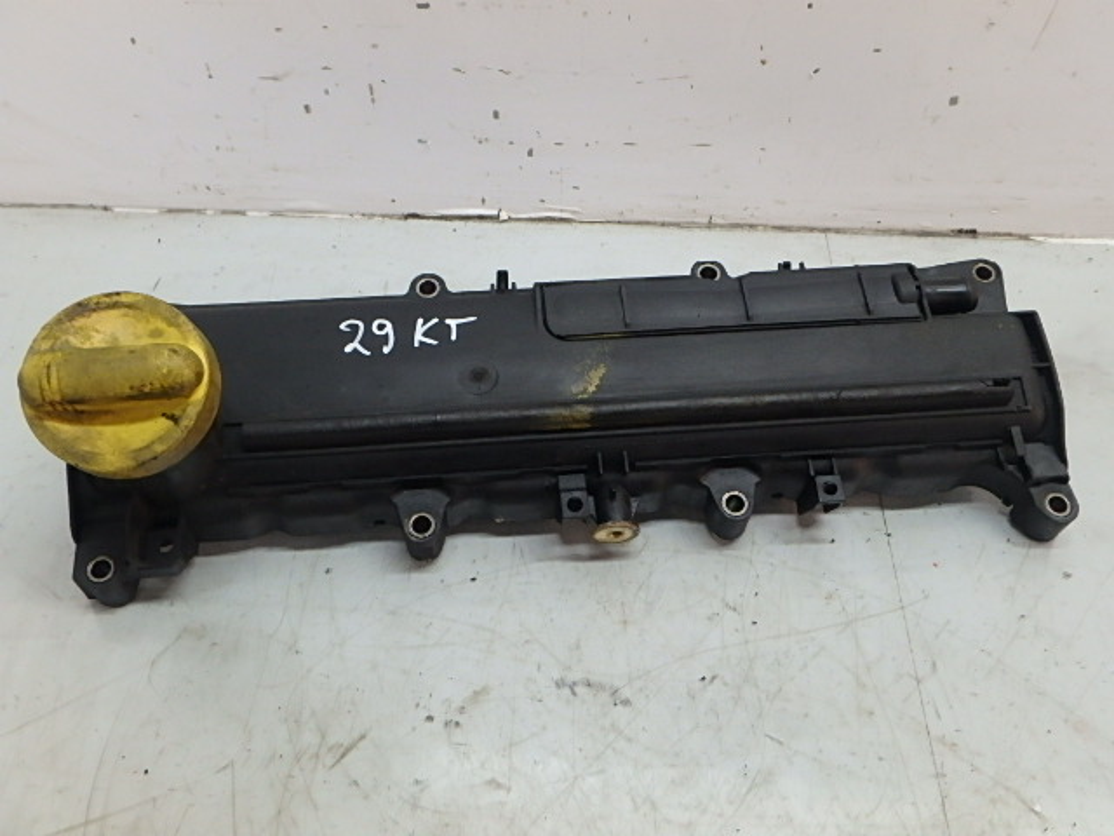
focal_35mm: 34
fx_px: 1094
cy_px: 418
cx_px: 557
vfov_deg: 41.8
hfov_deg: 54.0
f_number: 4.9
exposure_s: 1/40
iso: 400
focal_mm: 6
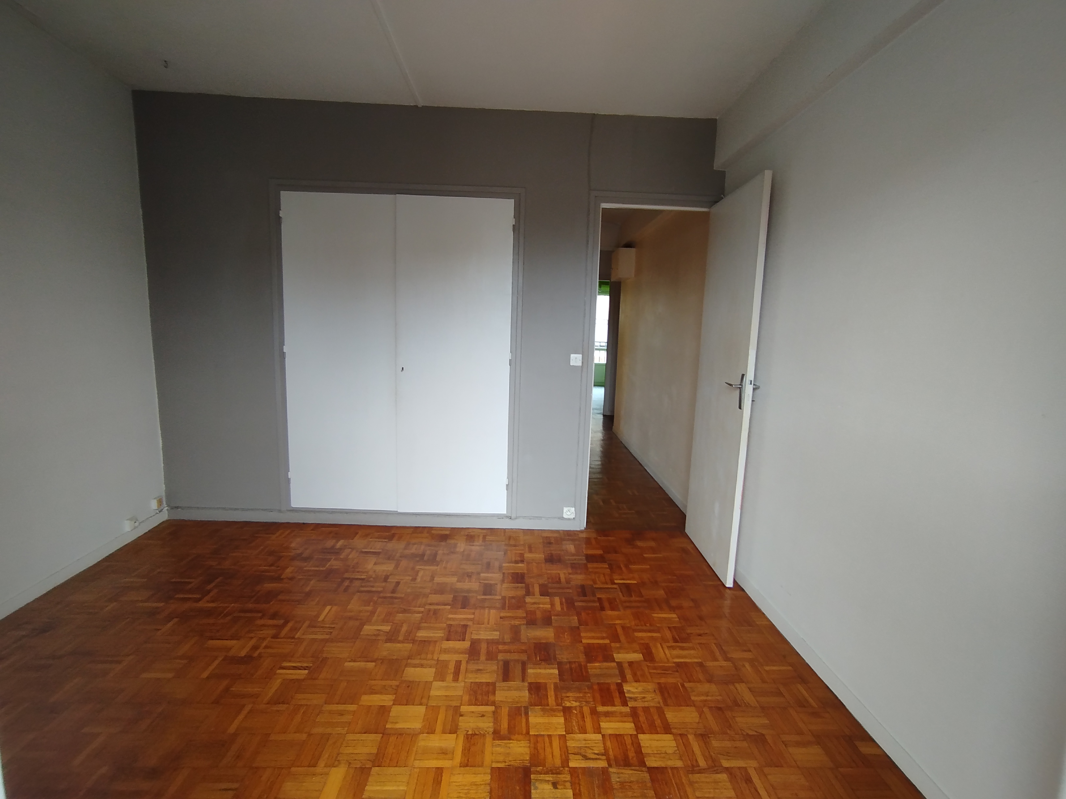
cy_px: 400
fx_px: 462
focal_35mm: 15
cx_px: 533
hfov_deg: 98.2
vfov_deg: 81.7
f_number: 2.2
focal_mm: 1.65
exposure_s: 1/33
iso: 100
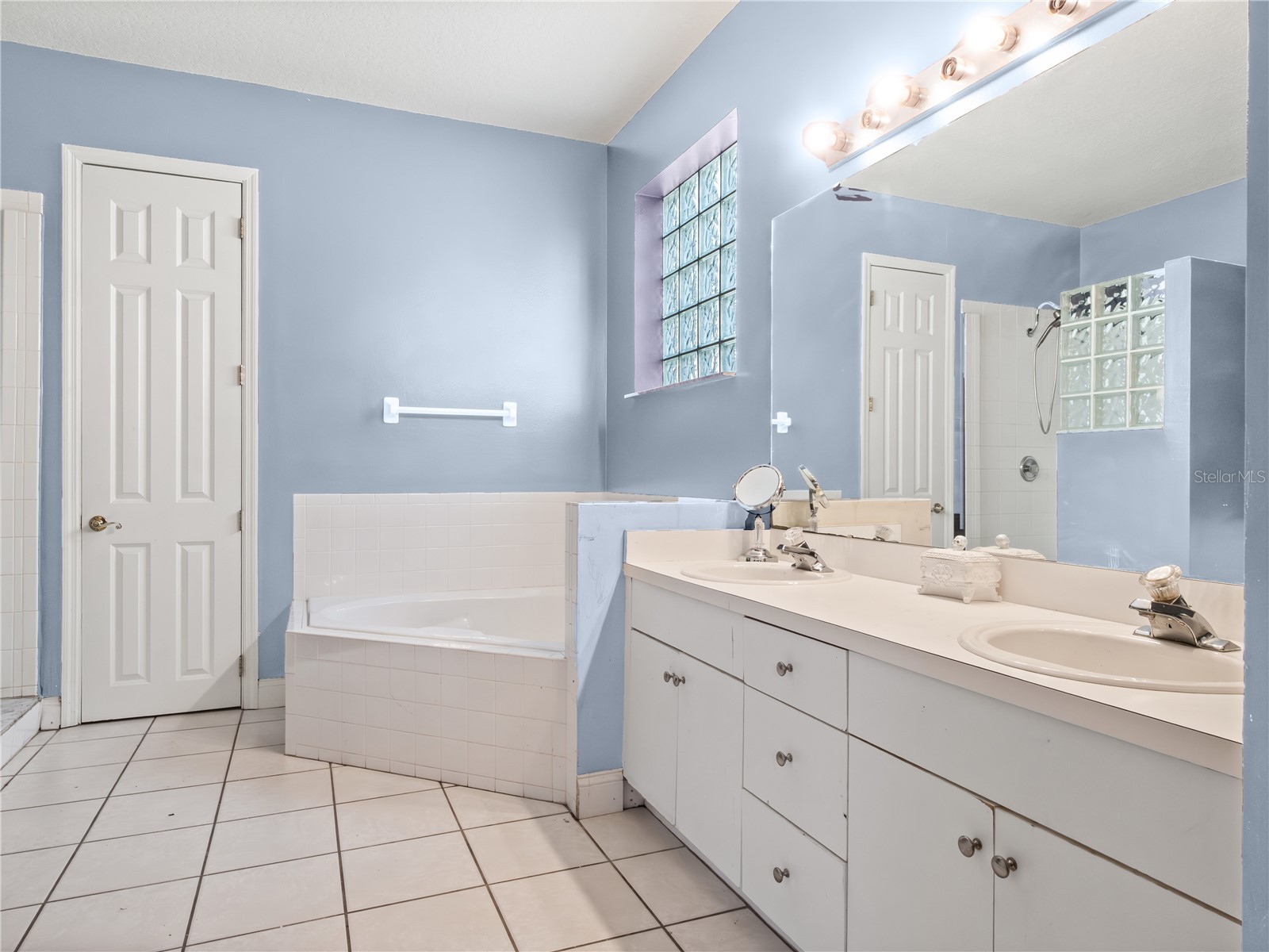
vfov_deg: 66.0
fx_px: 733
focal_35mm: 20
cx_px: 634
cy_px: 476
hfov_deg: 81.7
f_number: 6.3
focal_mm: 10
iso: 3200
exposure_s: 1/60
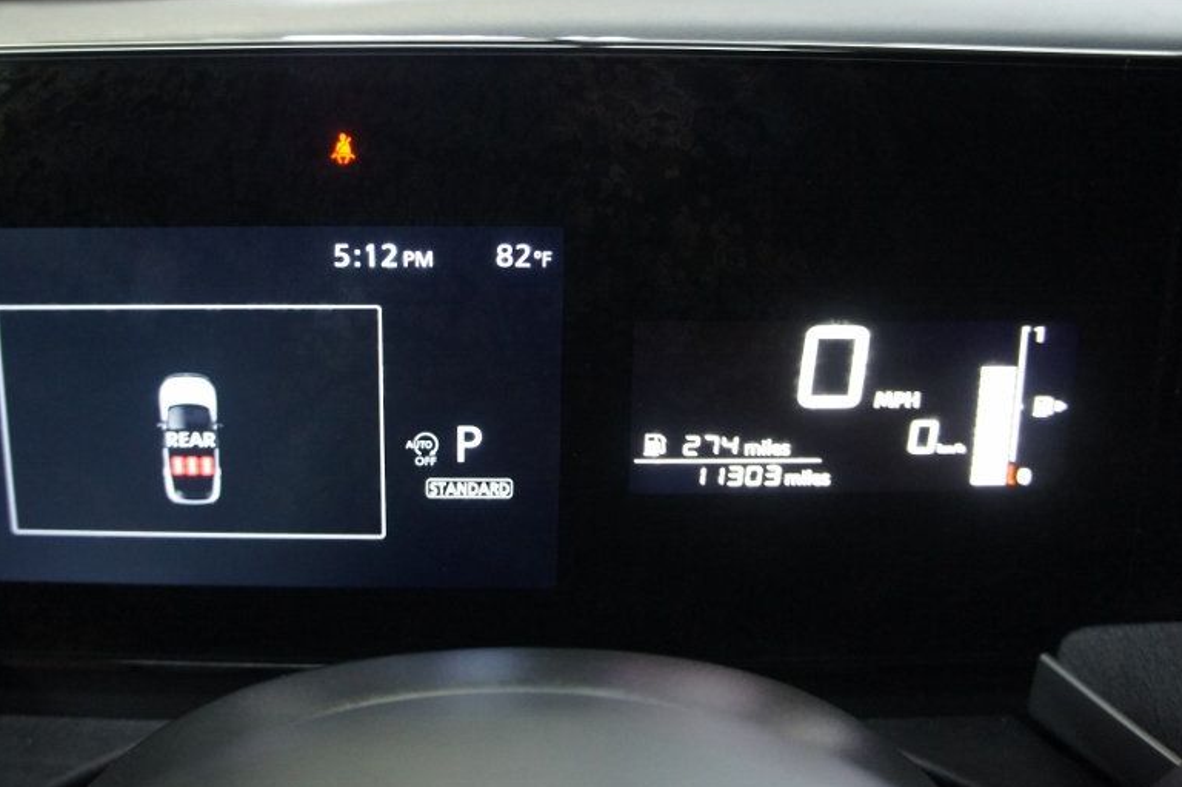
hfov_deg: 52.9
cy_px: 358
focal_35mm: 36
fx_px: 1181
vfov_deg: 36.8
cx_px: 485
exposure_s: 1/50
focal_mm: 18
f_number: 3.5
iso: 1600
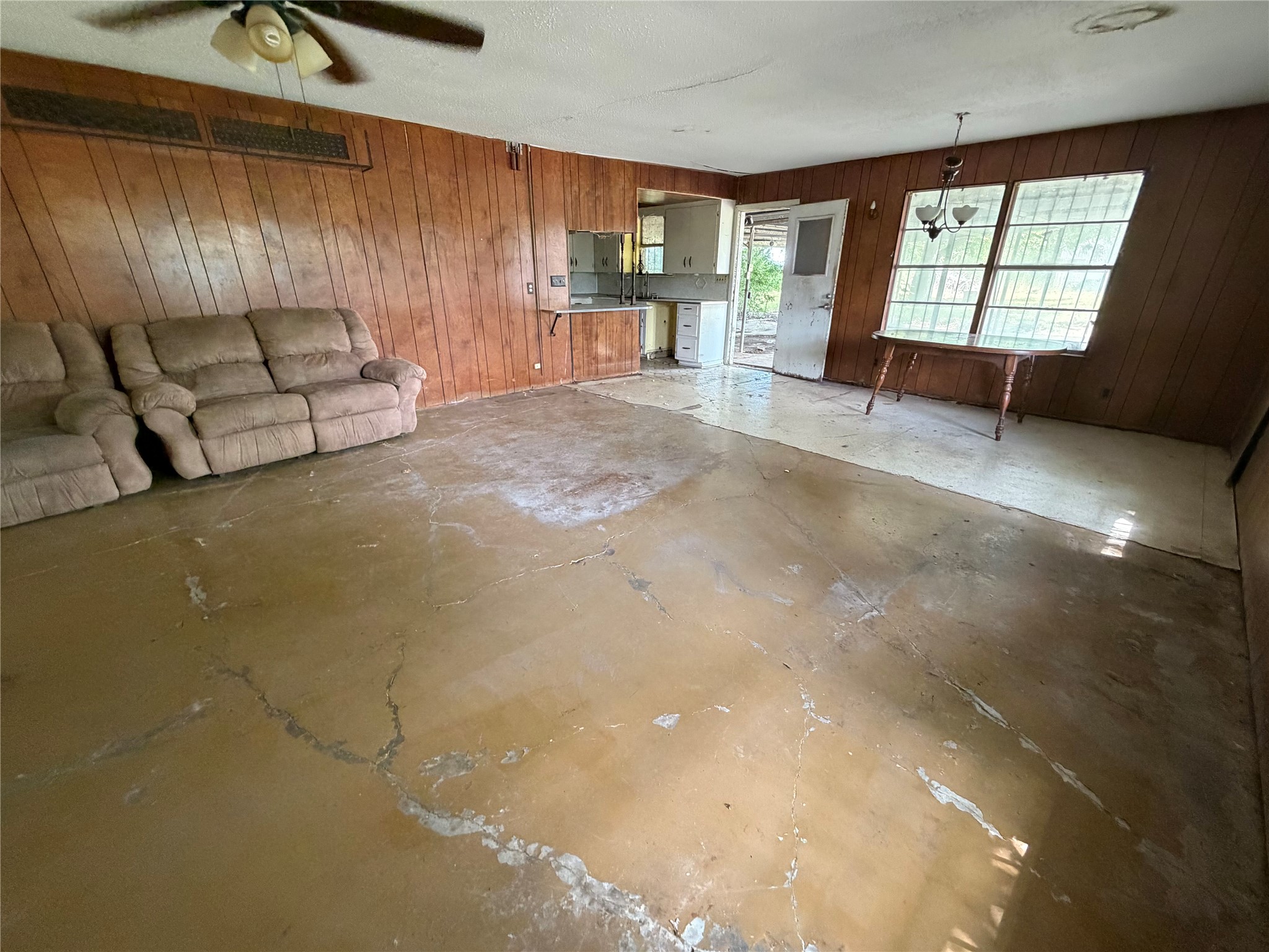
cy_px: 476
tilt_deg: -21.4
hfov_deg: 102.1
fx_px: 513
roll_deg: +1.1
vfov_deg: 85.7
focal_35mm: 14
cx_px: 634
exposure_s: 1/60
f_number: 2.2
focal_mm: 2.22
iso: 500
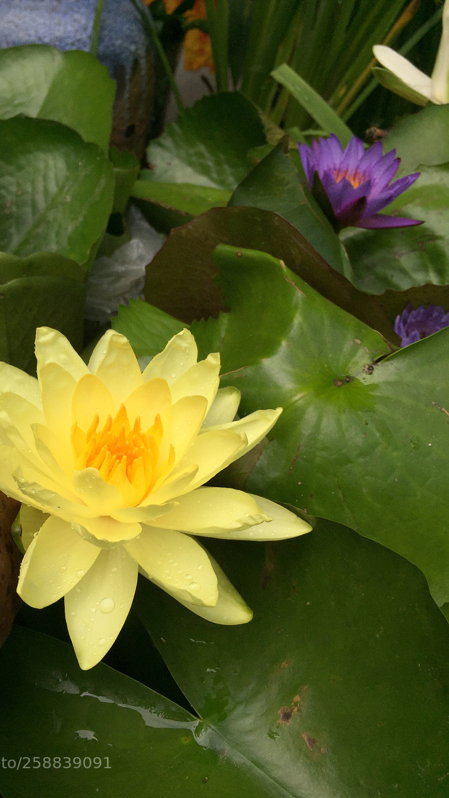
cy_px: 398
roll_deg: +0.3
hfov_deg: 36.3
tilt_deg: -44.0
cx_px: 151
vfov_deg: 61.0
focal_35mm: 32
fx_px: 677
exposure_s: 1/942
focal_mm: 4.15
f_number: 2.2
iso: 32
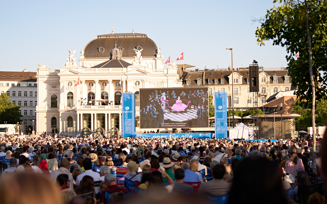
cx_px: 164
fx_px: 642
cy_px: 101
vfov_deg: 18.1
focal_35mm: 72
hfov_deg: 28.6
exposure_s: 1/1600
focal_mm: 70
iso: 250
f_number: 2.8
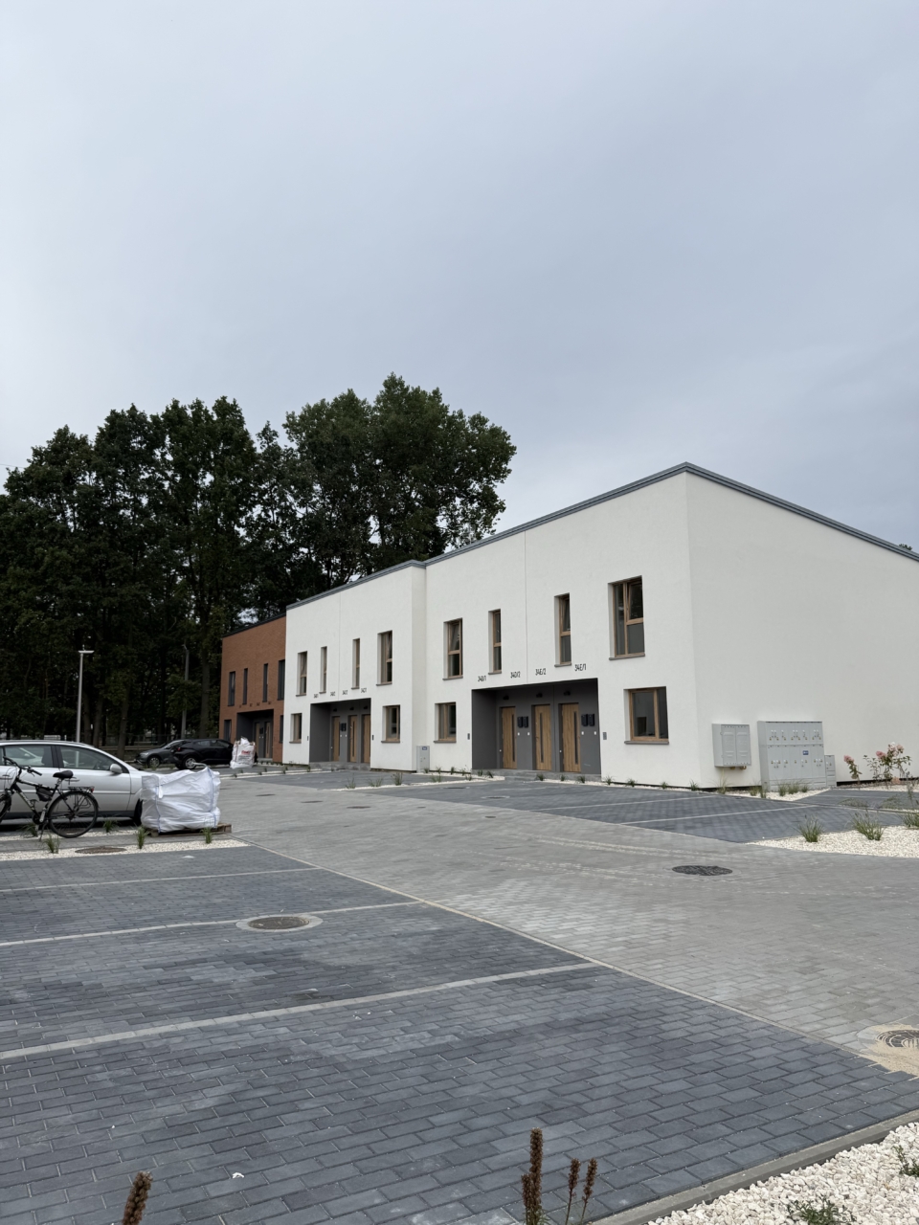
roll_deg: +0.0
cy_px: 612
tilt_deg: +8.9
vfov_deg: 71.6
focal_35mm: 24
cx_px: 460
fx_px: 850
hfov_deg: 56.8
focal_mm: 6.76
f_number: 1.78
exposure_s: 1/2525
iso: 80
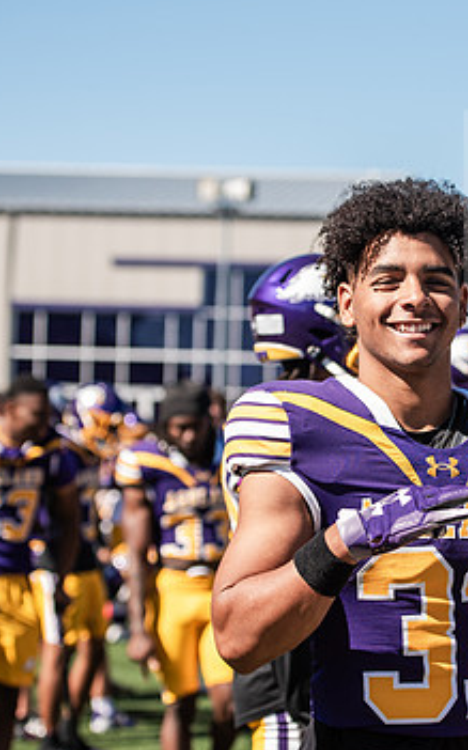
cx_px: 400
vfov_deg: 17.7
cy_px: 369
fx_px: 2411
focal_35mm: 118
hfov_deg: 11.0
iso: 125
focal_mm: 70
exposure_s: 1/800
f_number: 3.5
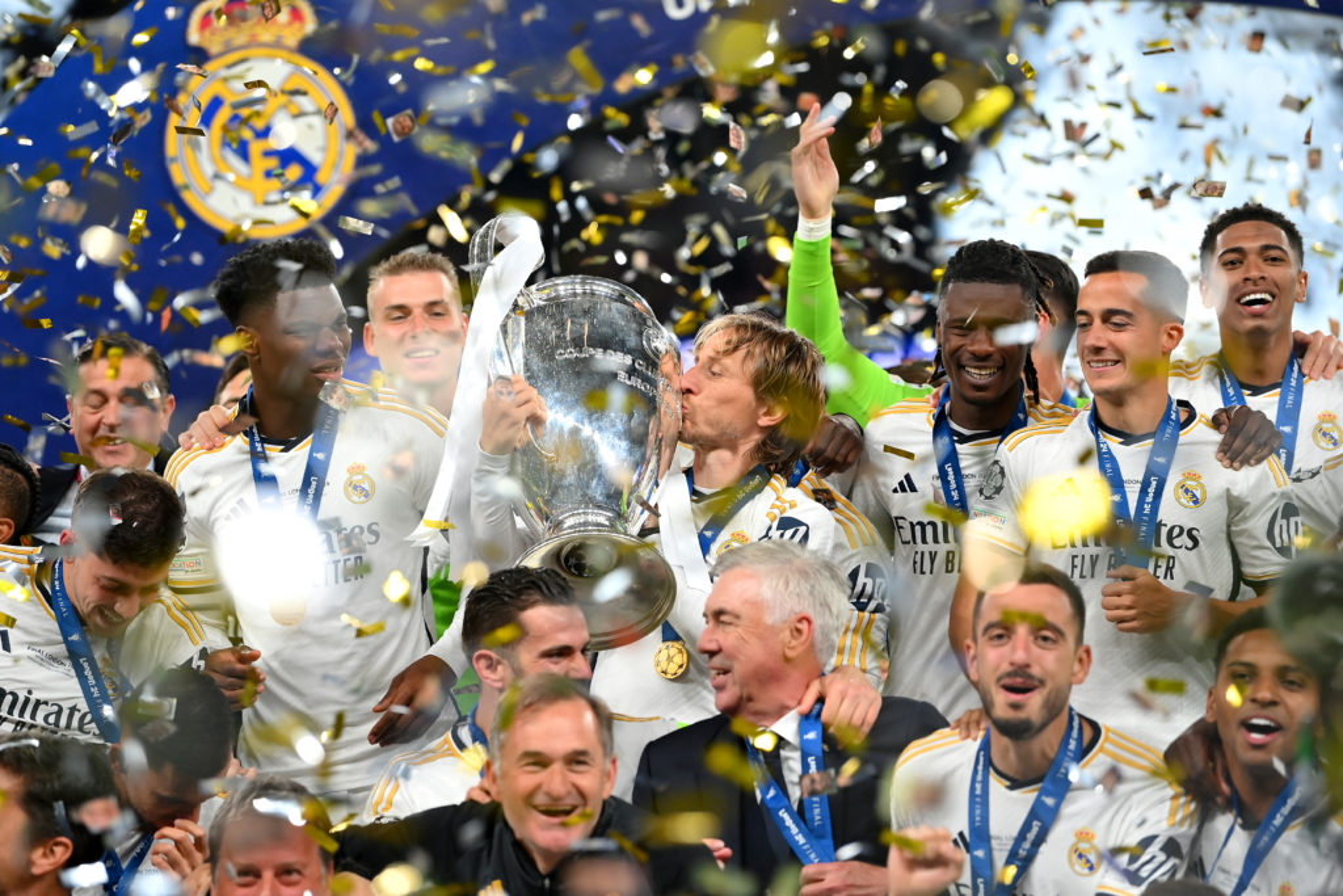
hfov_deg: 10.8
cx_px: 672
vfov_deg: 7.2
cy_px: 448
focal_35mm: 190
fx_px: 7089
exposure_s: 1/1250
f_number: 3.5
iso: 2000
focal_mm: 190
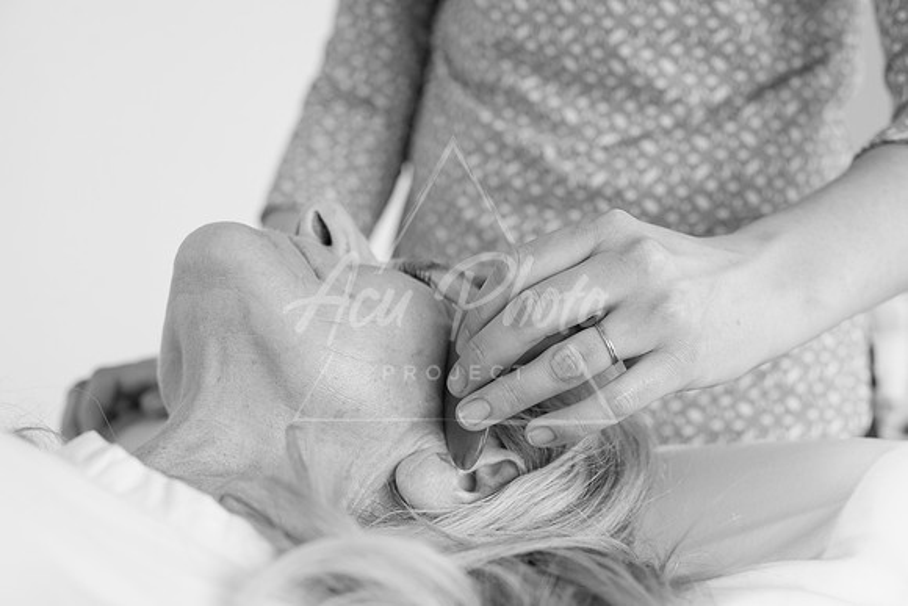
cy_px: 303
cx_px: 454
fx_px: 1261
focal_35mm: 50
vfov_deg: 27.0
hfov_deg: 39.6
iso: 640
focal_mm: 50
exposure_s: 1/200
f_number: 5
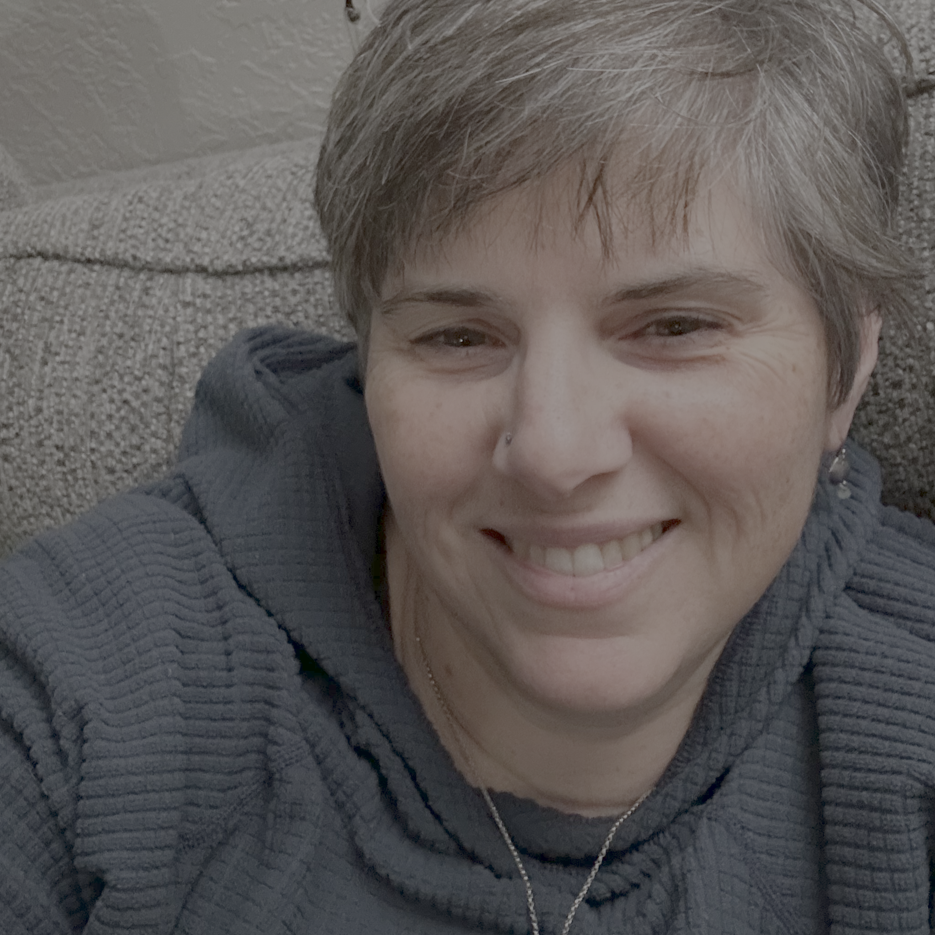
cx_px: 465
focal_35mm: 40
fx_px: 1222
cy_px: 397
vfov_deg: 41.7
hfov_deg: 41.9
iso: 640
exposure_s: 1/20
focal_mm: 2.69
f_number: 1.9
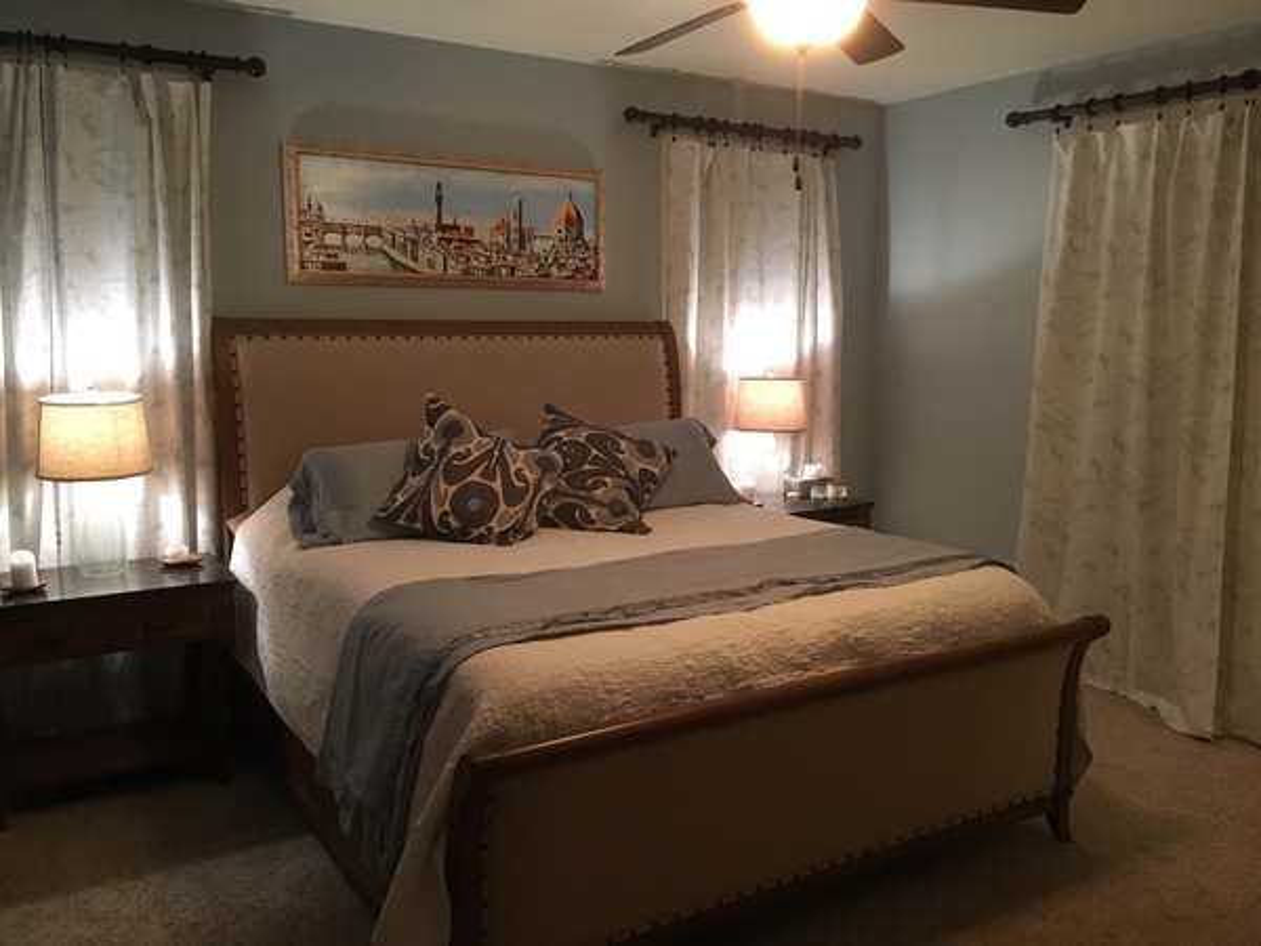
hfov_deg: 61.7
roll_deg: -0.1
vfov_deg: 48.2
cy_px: 473
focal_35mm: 29
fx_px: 1056
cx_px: 630
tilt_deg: -7.1
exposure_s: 1/20
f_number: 2.2
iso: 200
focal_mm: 4.15
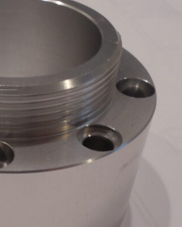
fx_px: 425
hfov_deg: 23.7
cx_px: 30
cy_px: 204
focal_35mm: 63
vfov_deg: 28.9
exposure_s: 1/30
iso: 160
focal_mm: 4.5
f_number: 3.3
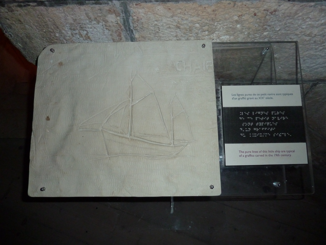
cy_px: 122
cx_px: 163
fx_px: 235
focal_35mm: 25
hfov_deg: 69.4
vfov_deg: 54.9
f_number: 3.3
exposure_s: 1/30
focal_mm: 4.1
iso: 250
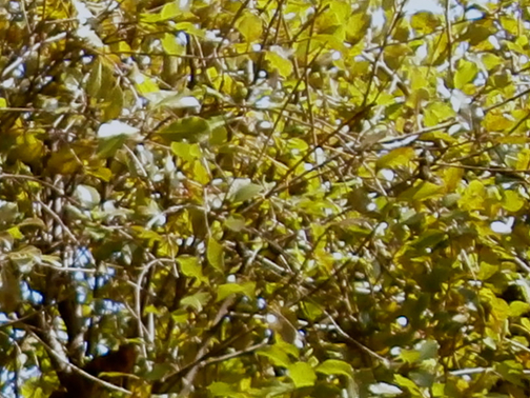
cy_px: 759
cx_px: -712
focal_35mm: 228
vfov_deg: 6.4
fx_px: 3491
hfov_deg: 8.1
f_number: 3.8
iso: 100
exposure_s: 1/160
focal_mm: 8.1
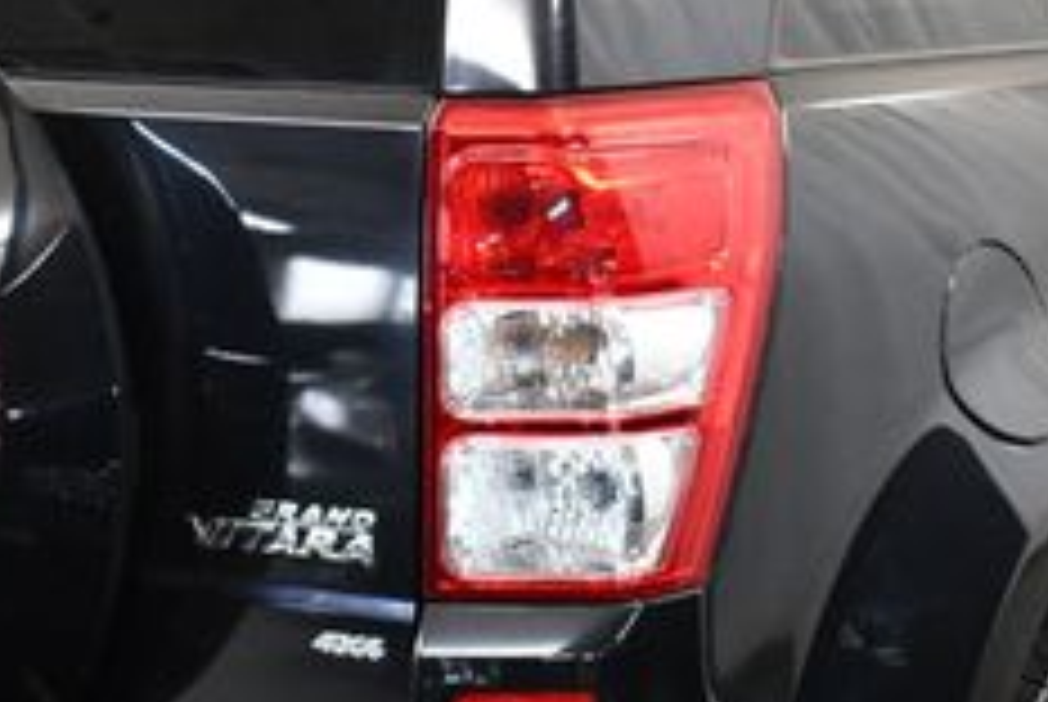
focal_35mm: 121
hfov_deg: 16.9
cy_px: 333
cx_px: 589
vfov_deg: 11.4
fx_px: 3527
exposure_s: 1/125
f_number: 3.8
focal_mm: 22
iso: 1800
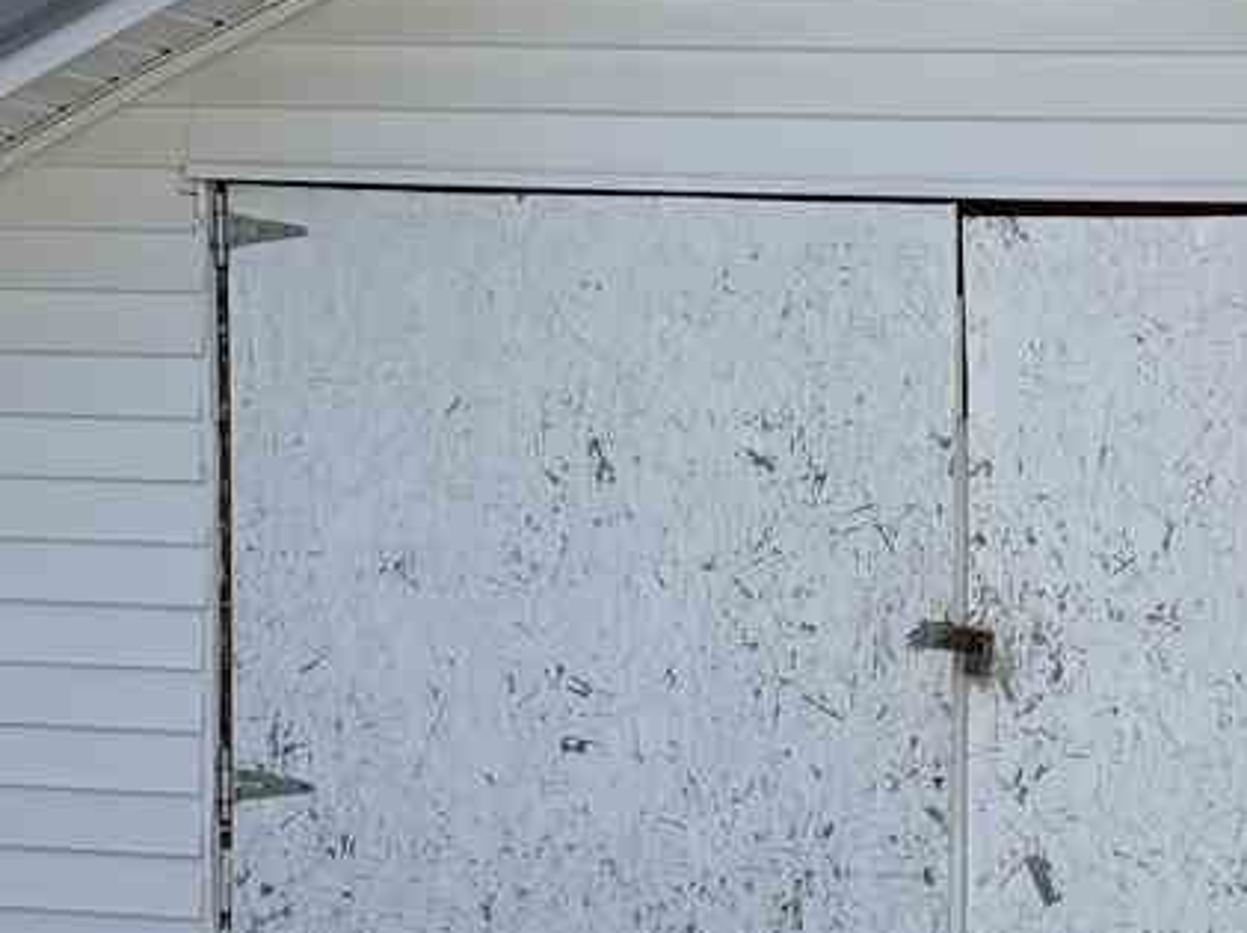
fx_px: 2627
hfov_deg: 25.6
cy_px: 597
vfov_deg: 20.1
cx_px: 1185
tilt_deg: -3.1
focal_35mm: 73
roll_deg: -1.8
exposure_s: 1/4167
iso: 80
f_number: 1.78
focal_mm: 6.76
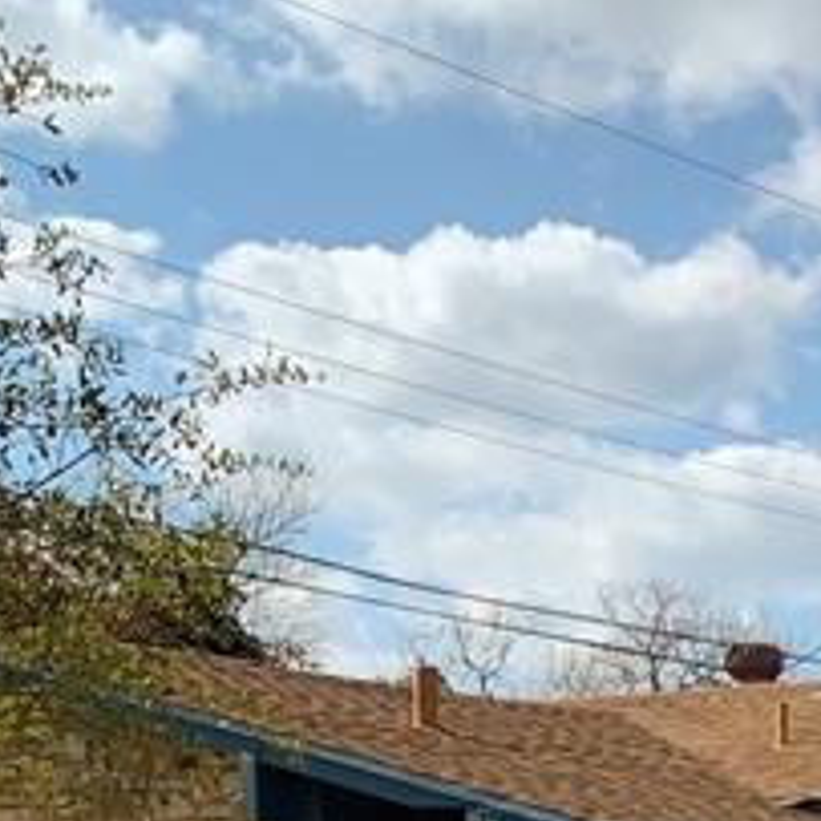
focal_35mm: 116
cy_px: 1355
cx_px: 635
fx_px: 3113
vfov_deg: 13.8
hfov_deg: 15.0
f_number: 1.8
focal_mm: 4.25
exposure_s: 1/2160
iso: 25
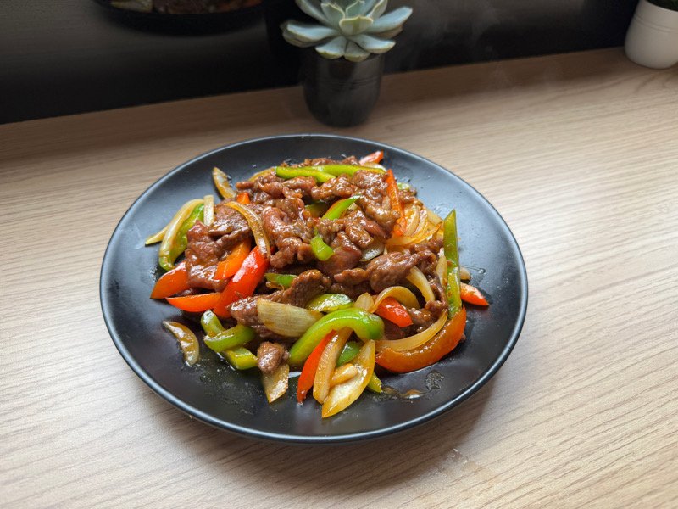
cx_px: 339
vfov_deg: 56.8
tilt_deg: -43.6
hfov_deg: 71.6
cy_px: 254
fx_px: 470
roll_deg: -4.5
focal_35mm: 24
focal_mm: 6.76
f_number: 1.78
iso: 80
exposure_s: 1/433
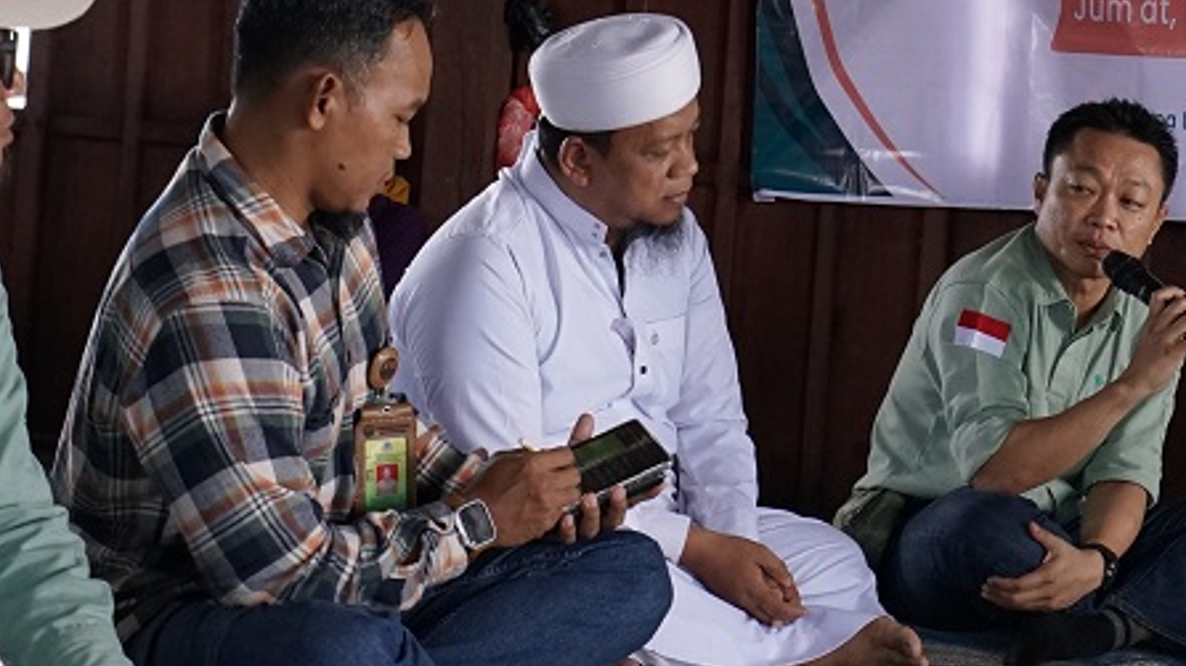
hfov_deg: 25.2
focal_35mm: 84
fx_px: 2641
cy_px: 191
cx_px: 754
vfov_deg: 14.3
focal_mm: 35
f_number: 5.6
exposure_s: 1/100
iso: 2000
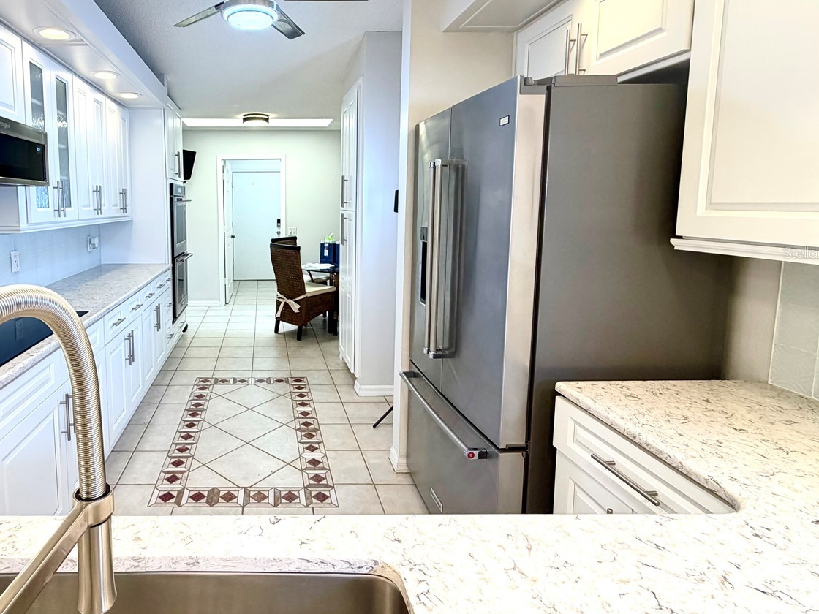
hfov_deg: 78.9
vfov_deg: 65.5
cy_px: 252
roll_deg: +1.1
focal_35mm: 20
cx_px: 268
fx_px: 473
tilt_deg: -6.7
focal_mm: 2.22
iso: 200
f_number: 2.2
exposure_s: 1/60
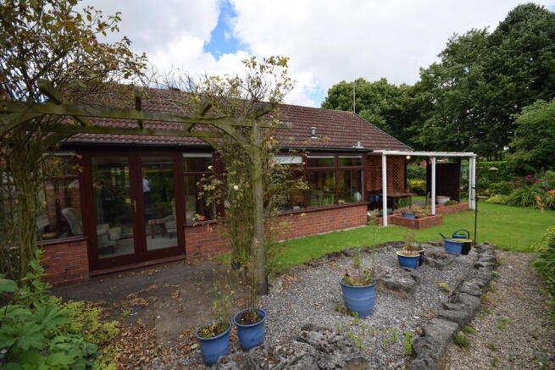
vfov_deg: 77.4
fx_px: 231
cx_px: 278
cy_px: 185
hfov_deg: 100.4
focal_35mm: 15
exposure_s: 1/250
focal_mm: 10
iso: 200
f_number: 8
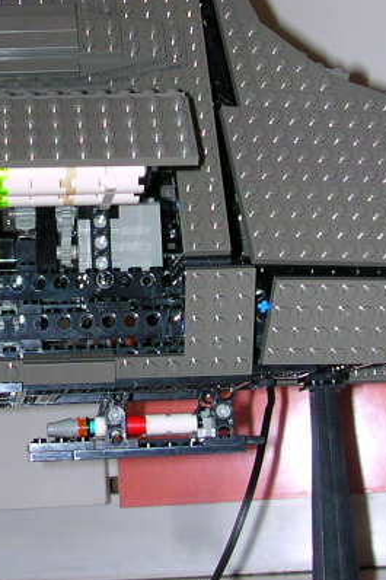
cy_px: 252
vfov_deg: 20.6
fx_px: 1594
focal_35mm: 99
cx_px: 0
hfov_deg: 13.6
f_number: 2.7
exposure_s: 1/60
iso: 100
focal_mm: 5.6
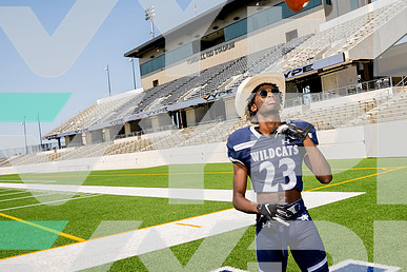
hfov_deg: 53.0
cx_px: 230
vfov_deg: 36.8
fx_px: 407
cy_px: 149
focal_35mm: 36
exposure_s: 1/250
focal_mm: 24
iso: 100
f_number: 7.1
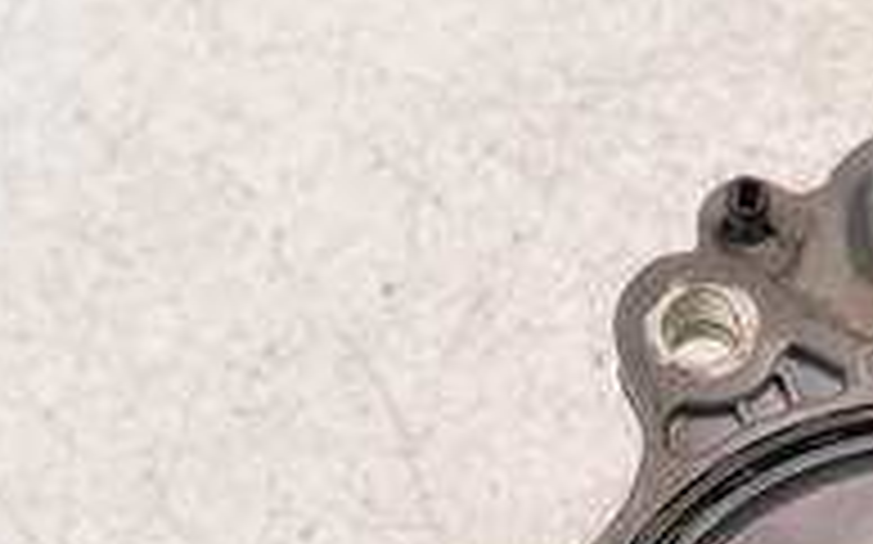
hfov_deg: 29.5
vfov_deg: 19.1
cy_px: 697
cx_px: 945
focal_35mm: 63
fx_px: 1498
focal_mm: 12
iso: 640
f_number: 3.5
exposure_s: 1/60
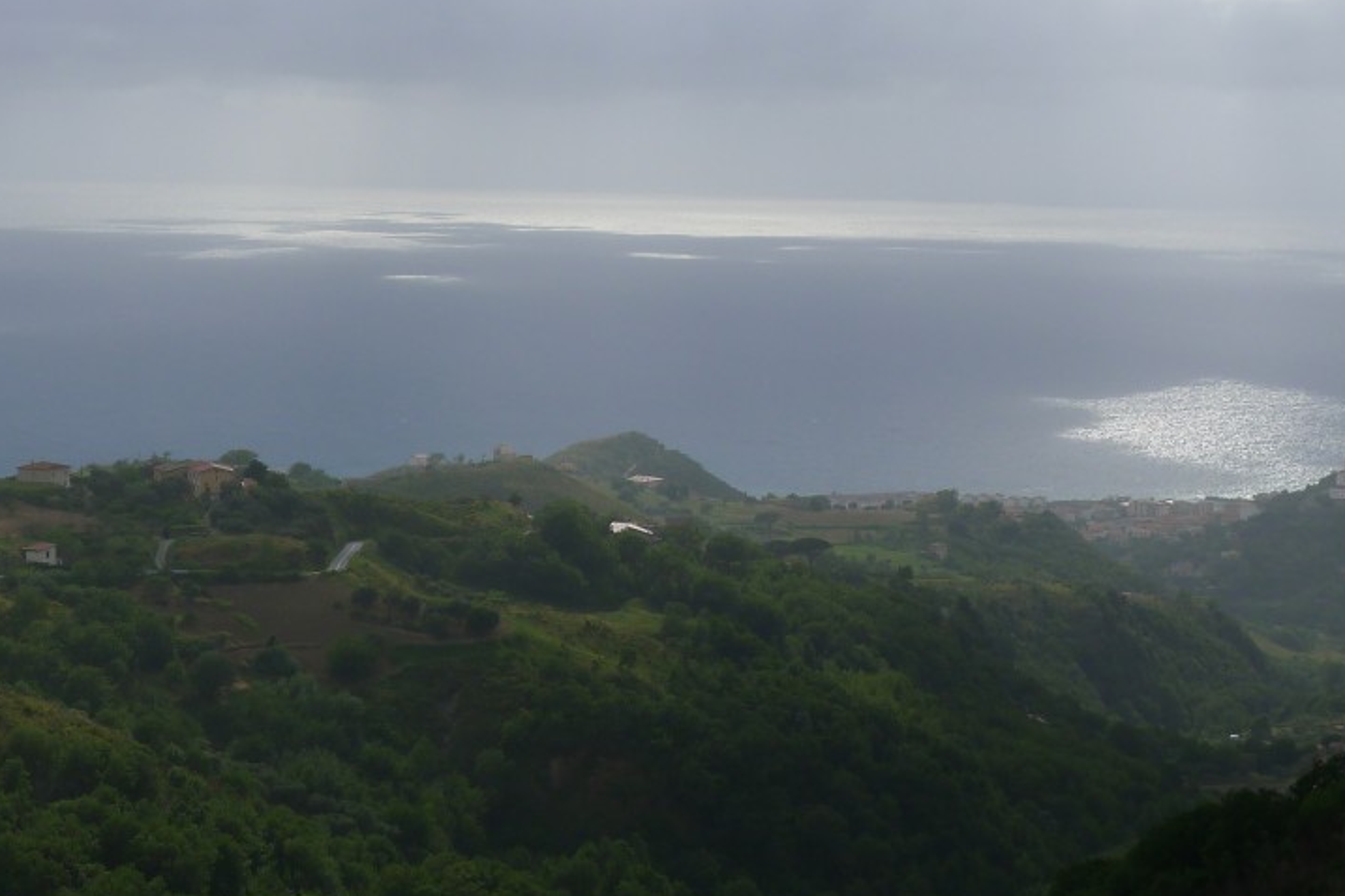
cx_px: 815
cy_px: 171
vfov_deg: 14.8
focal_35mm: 92
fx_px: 3437
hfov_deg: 22.1
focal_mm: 11.7
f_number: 4.5
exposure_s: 1/1000
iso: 80
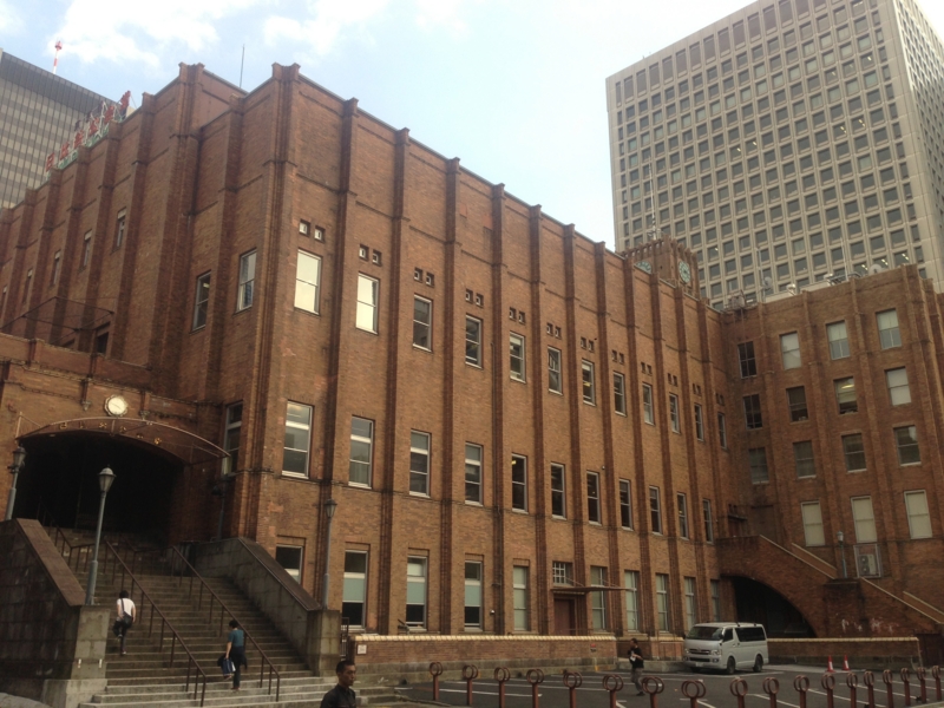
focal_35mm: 33
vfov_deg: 42.9
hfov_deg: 55.4
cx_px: 472
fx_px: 900
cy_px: 354
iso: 50
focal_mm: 4.13
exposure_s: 1/256
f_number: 2.4
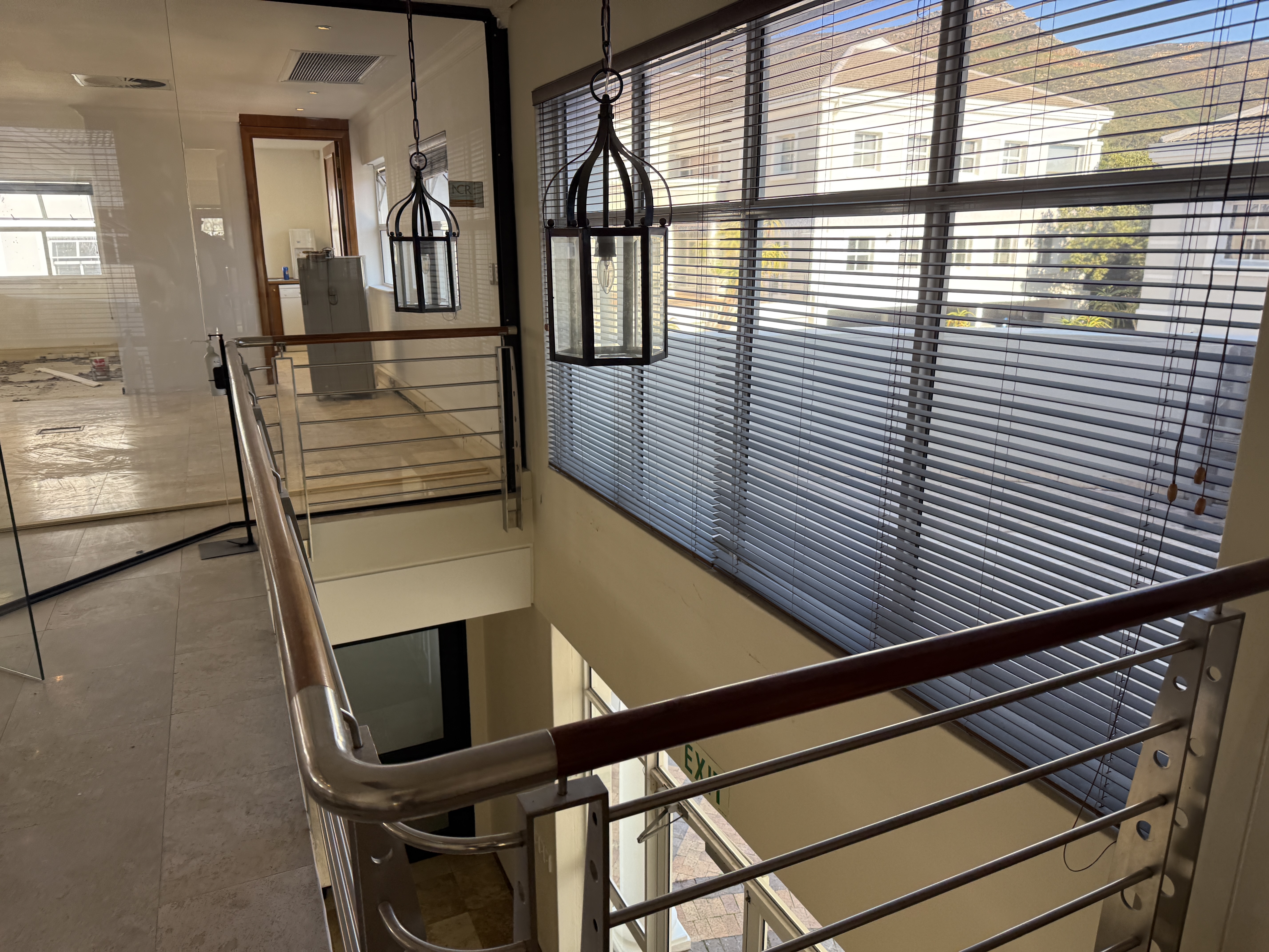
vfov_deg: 56.8
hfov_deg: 71.6
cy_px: 476
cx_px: 634
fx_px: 880
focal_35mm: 24
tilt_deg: -12.7
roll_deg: +0.9
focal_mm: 6.76
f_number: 1.78
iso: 64
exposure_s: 1/156
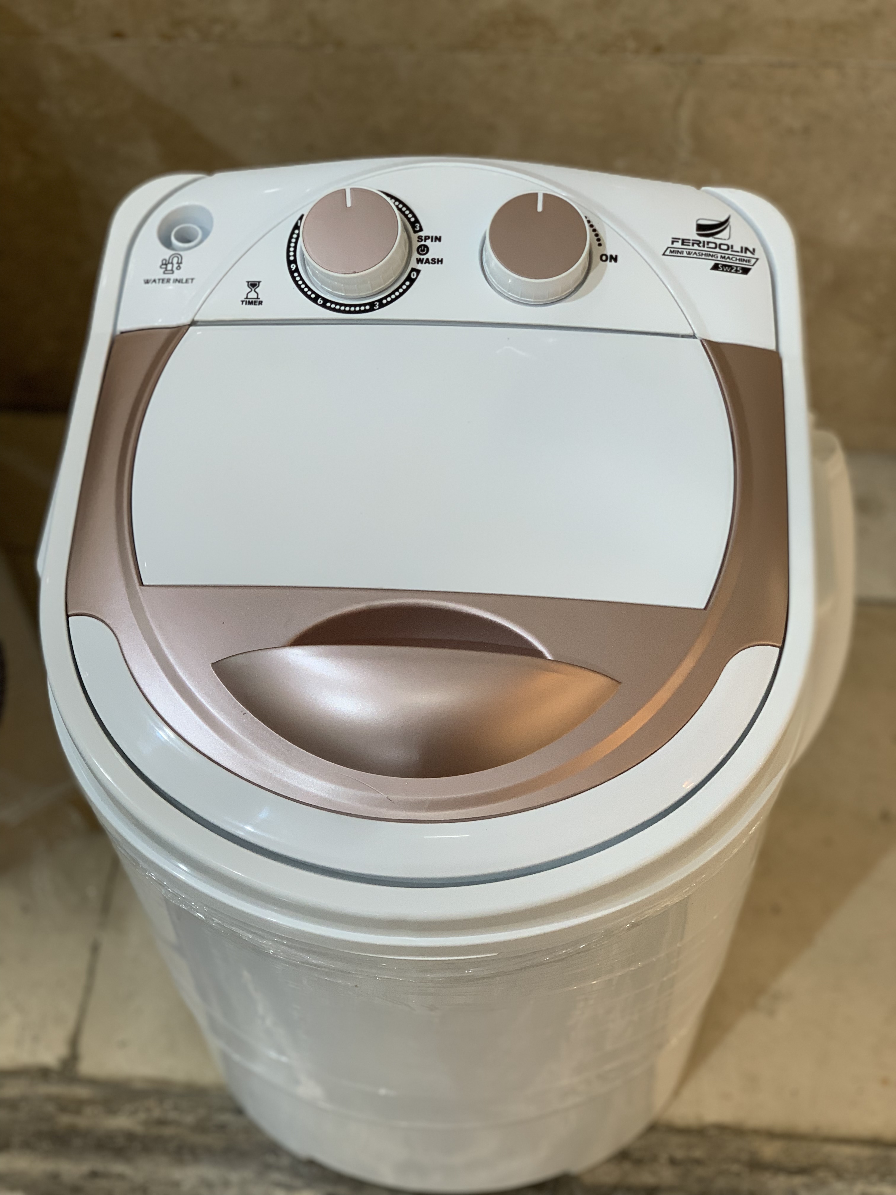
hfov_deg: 28.0
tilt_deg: -57.4
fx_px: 1795
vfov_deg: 36.8
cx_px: 448
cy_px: 598
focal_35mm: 52
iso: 80
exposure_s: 1/50
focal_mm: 6
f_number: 2.4
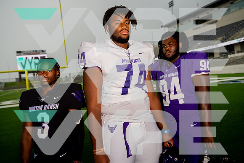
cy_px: 82
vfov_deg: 38.9
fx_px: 230
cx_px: 122
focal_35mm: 34
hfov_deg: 55.8
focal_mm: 34
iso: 1000
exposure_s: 1/1600
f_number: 4.5
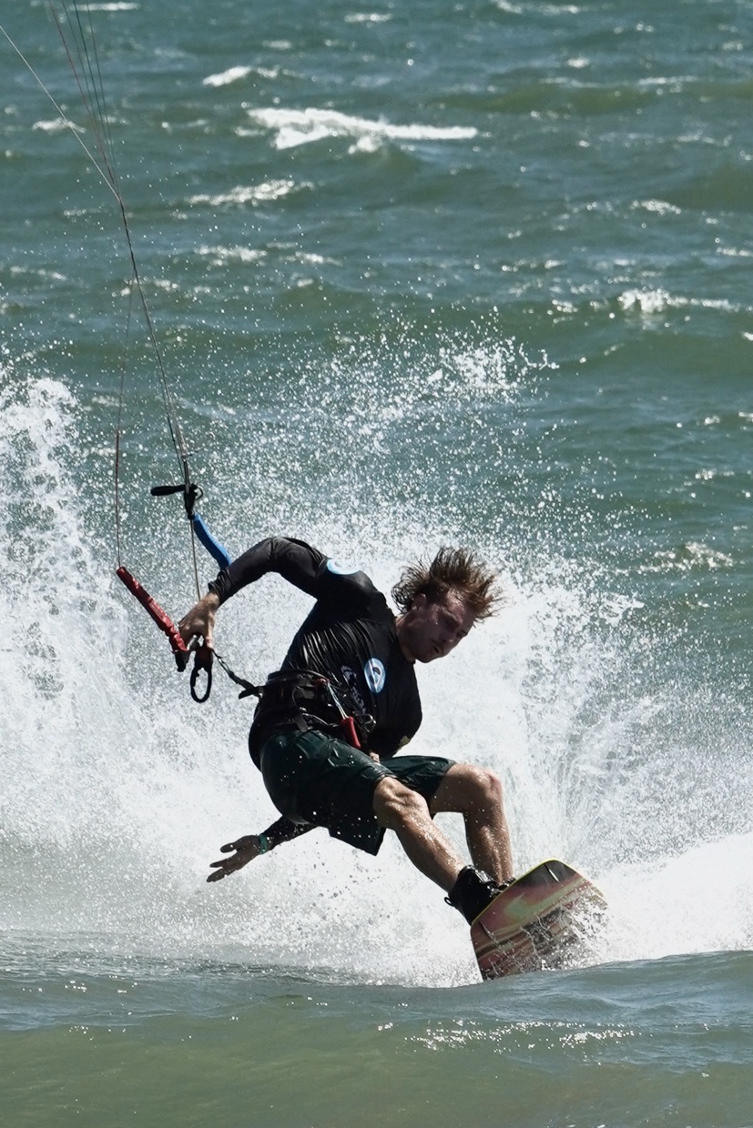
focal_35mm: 249
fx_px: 7810
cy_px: 700
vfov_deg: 8.3
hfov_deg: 5.5
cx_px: 376
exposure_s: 1/1600
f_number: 10
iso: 500
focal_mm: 193
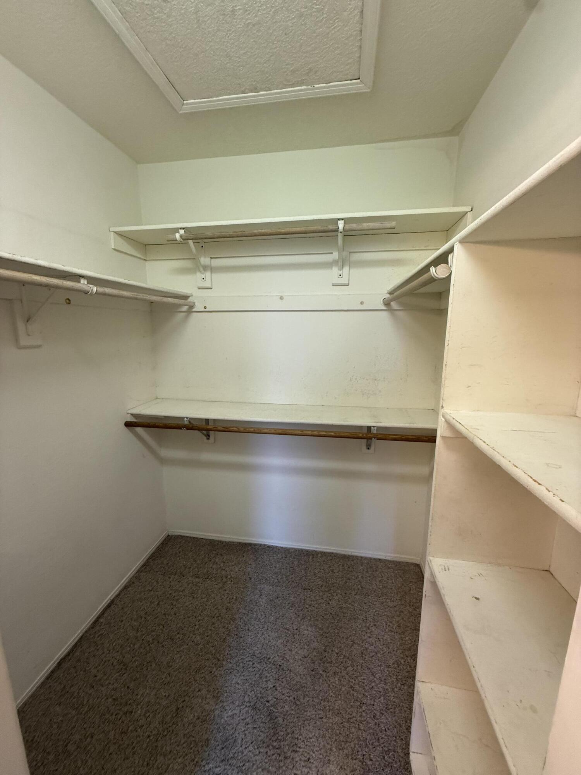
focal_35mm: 14
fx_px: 313
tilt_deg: -10.5
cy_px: 388
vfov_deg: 102.1
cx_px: 290
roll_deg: +0.0
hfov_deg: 85.7
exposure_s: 1/60
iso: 250
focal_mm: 2.22
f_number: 2.2
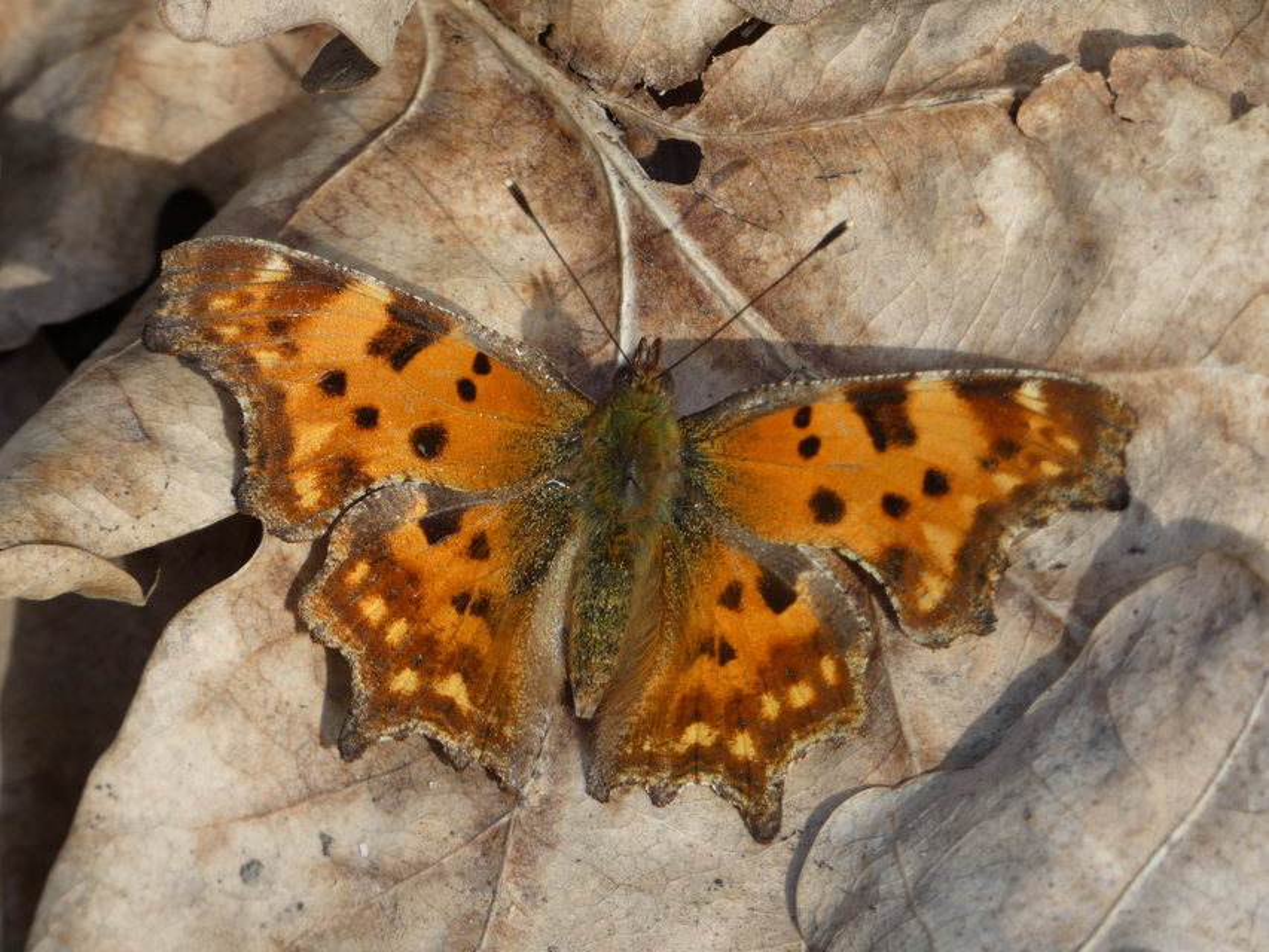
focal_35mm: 549
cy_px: 476
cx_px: 634
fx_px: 20129
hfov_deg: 3.6
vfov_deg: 2.7
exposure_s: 1/100
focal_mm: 98.3
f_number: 5.6
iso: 80
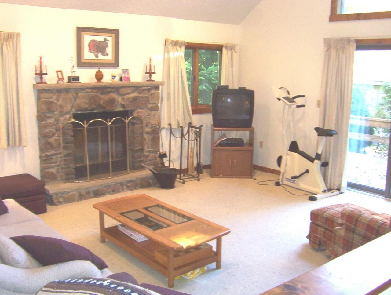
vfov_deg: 39.8
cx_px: 196
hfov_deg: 51.3
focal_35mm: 36
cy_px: 148
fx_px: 408
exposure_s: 1/30
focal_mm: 5.54
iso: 140
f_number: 2.76
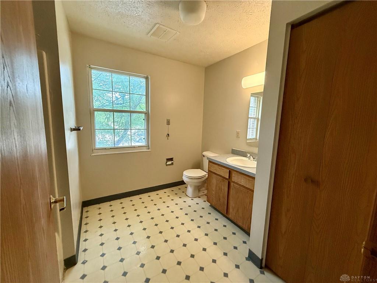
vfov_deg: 85.7
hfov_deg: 102.1
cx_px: 188
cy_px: 142
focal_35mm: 14
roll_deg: -1.6
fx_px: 152
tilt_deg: -5.6
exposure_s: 1/120
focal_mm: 2.22
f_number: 2.2
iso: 500
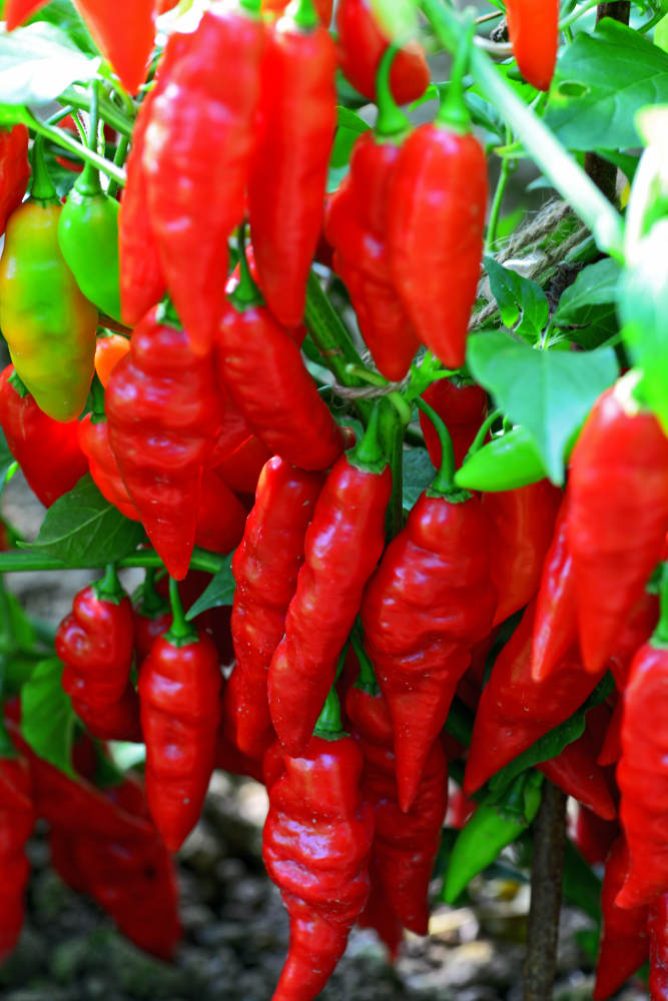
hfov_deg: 13.0
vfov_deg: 19.5
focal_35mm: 105
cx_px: 334
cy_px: 500
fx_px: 2921
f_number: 7.1
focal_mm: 105
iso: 200
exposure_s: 1/20
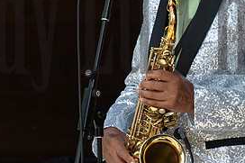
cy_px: 27
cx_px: 141
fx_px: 3265
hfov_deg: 4.3
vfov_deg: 2.9
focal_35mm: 480
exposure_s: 1/1000
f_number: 5.6
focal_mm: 150
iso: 800
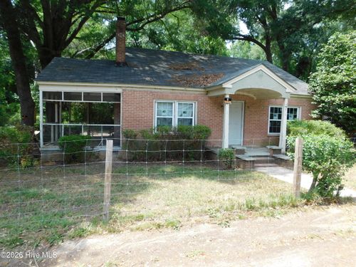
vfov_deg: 58.9
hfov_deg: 73.9
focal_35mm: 23
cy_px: 134
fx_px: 237
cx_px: 178
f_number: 3
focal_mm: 4
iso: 125
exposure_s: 1/400
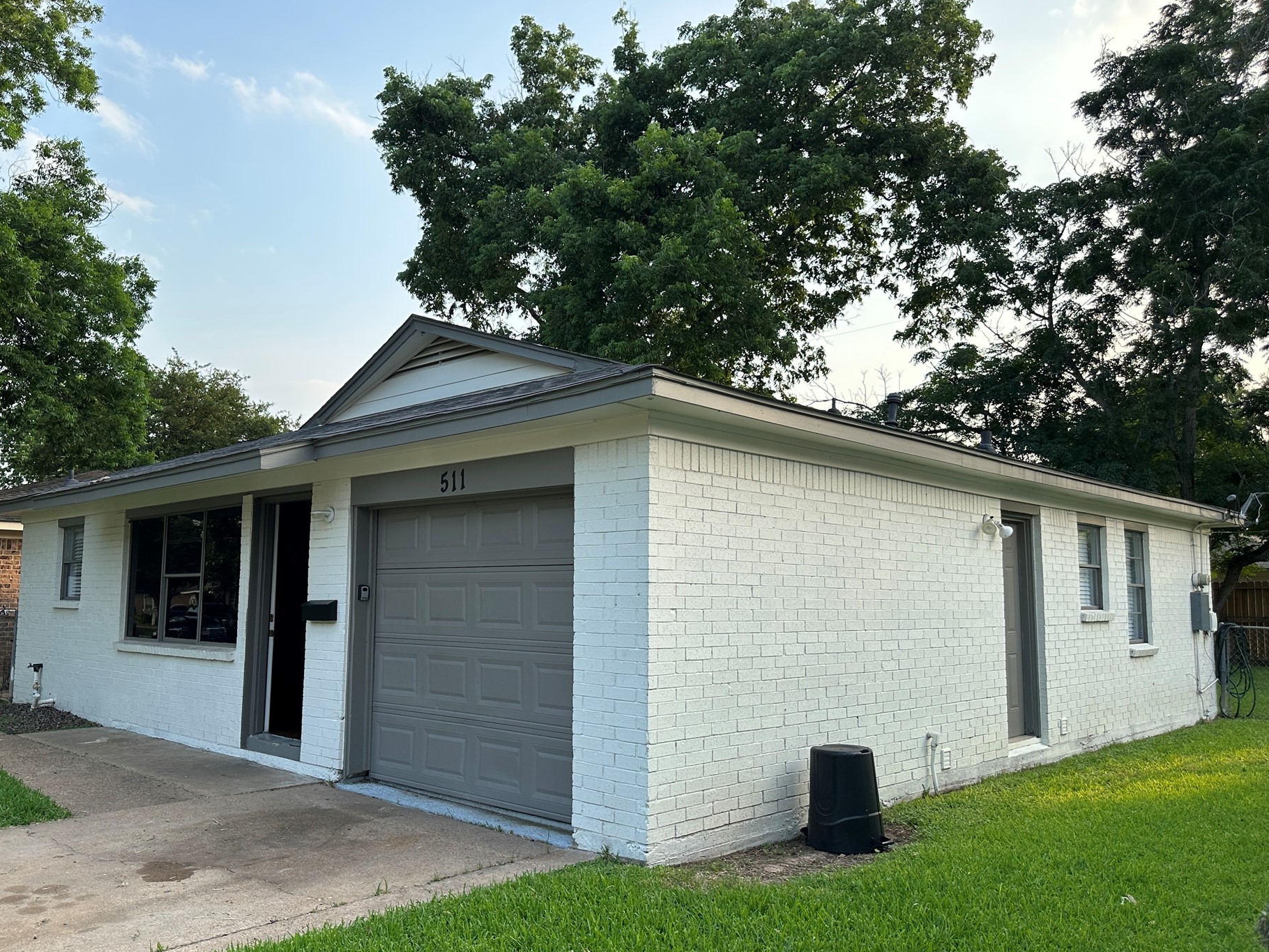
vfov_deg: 51.4
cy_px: 485
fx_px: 990
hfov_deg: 65.1
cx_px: 563
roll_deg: -1.2
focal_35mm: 27
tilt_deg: +6.7
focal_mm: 6.86
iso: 80
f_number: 1.78
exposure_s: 1/1072
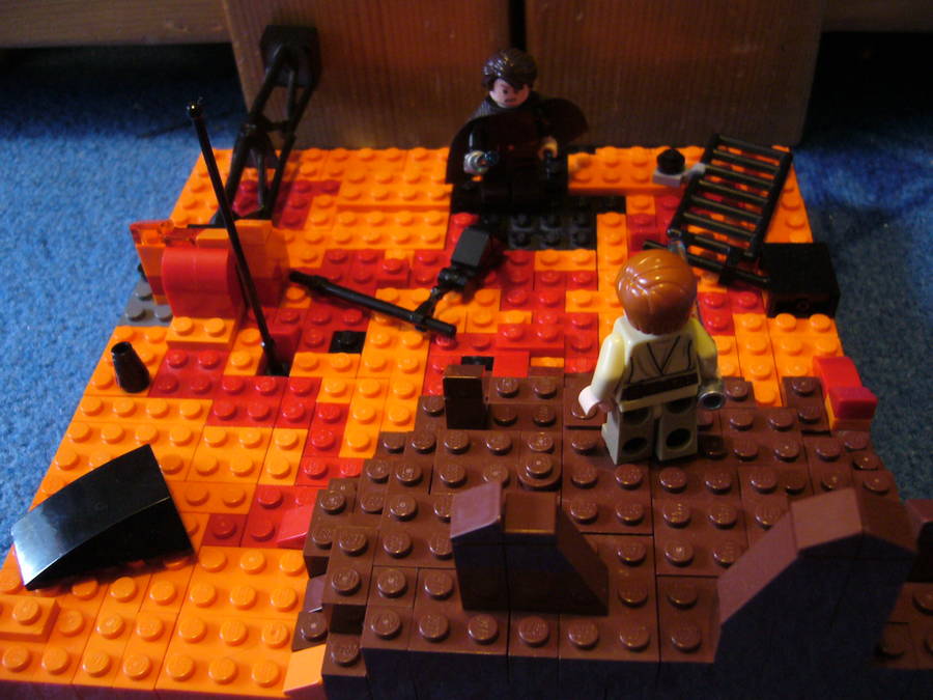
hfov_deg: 52.6
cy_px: 350
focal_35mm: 35
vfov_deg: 40.7
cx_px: 466
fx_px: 943
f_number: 2.8
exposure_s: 1/8
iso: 200
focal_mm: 5.8
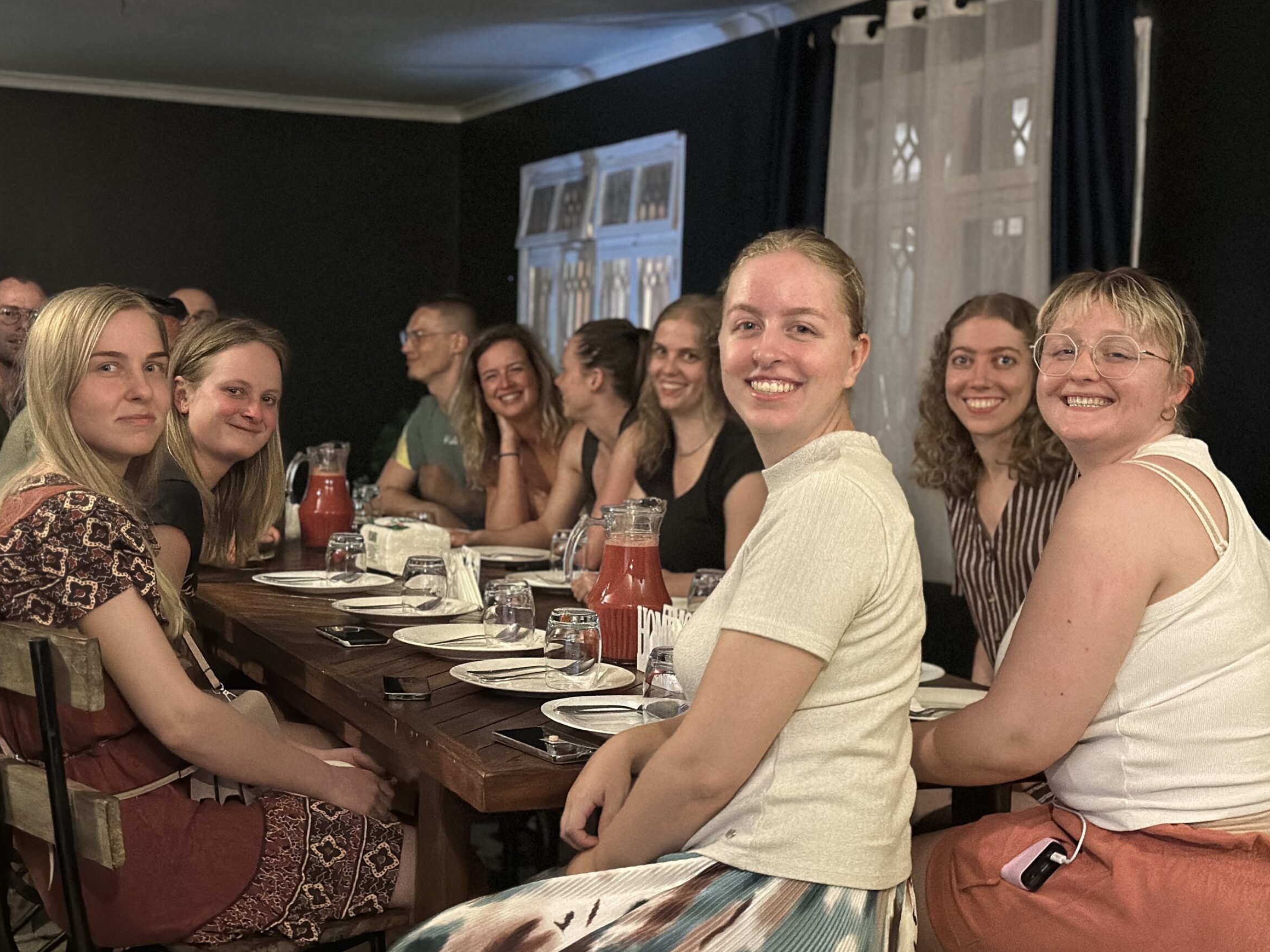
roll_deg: -1.4
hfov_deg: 36.1
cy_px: 498
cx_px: 576
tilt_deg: -3.3
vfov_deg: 27.5
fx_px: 1945
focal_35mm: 53
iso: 1000
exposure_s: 1/20
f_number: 1.78
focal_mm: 6.86
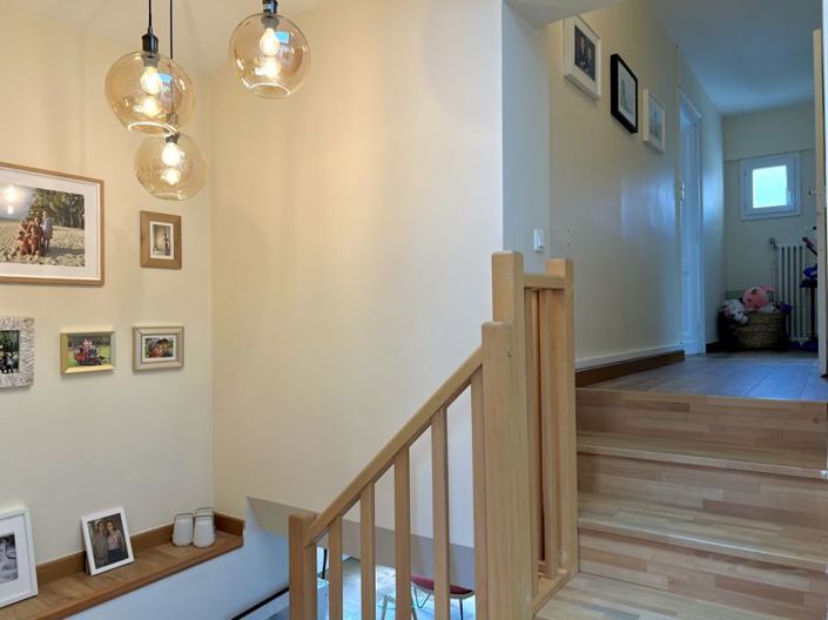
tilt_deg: -0.5
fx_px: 622
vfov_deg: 53.0
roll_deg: +1.2
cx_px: 414
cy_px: 310
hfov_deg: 67.3
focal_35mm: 26
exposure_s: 1/174
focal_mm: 5.7
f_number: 1.5
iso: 40
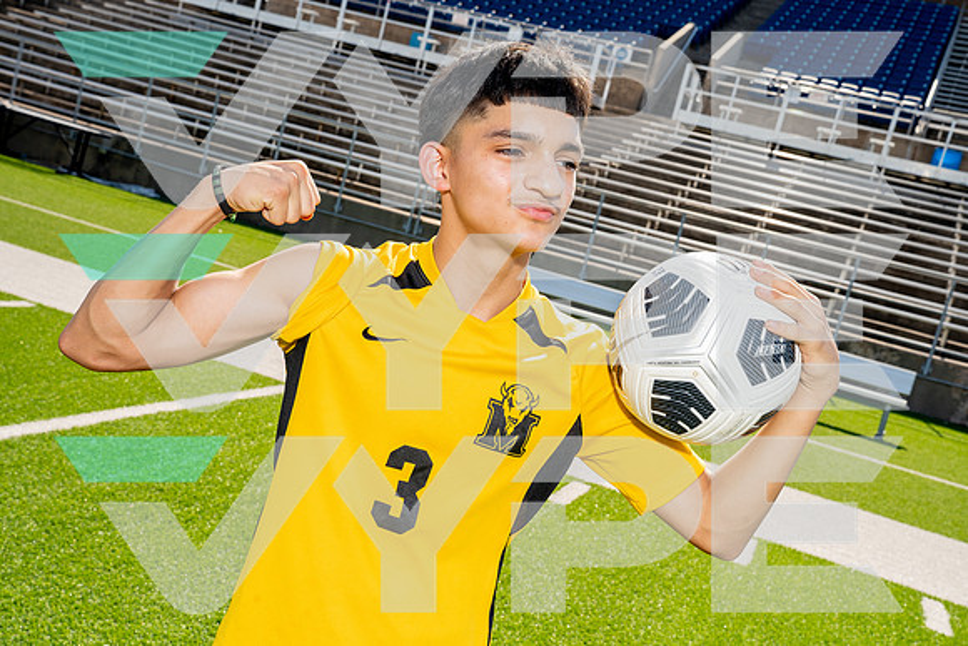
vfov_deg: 29.9
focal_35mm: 45
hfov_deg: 43.6
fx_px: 1210
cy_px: 323
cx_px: 484
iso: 320
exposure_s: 1/250
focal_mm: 45
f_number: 10
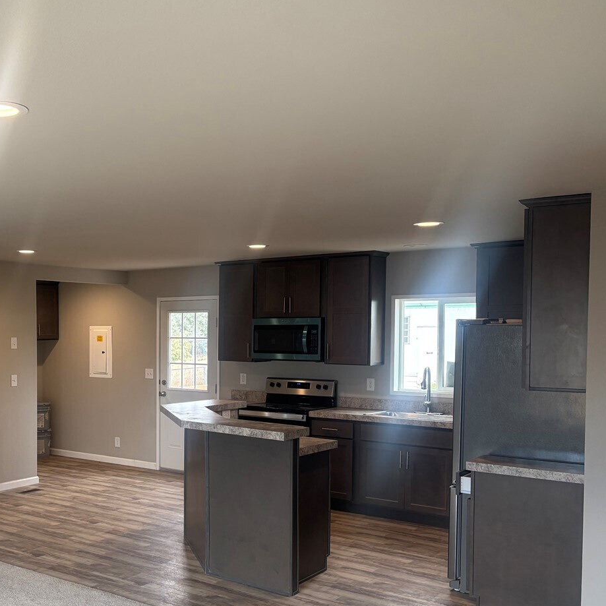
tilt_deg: -2.4
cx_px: 90
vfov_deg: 41.7
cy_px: 361
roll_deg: +0.4
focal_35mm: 40
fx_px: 792
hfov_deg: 39.6
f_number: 1.6
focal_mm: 5.96
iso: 100
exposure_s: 1/120
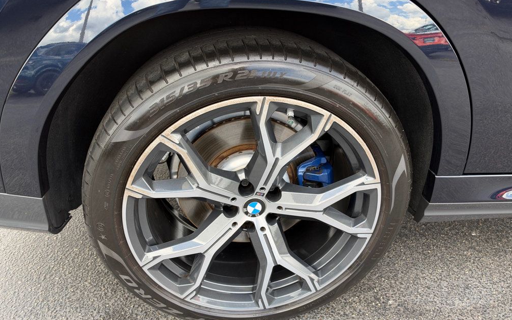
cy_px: 152
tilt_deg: -27.7
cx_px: 252
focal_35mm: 26
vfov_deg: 47.6
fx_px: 363
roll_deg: -0.9
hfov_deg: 70.4
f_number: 1.8
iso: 64
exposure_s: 1/206
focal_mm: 6.93
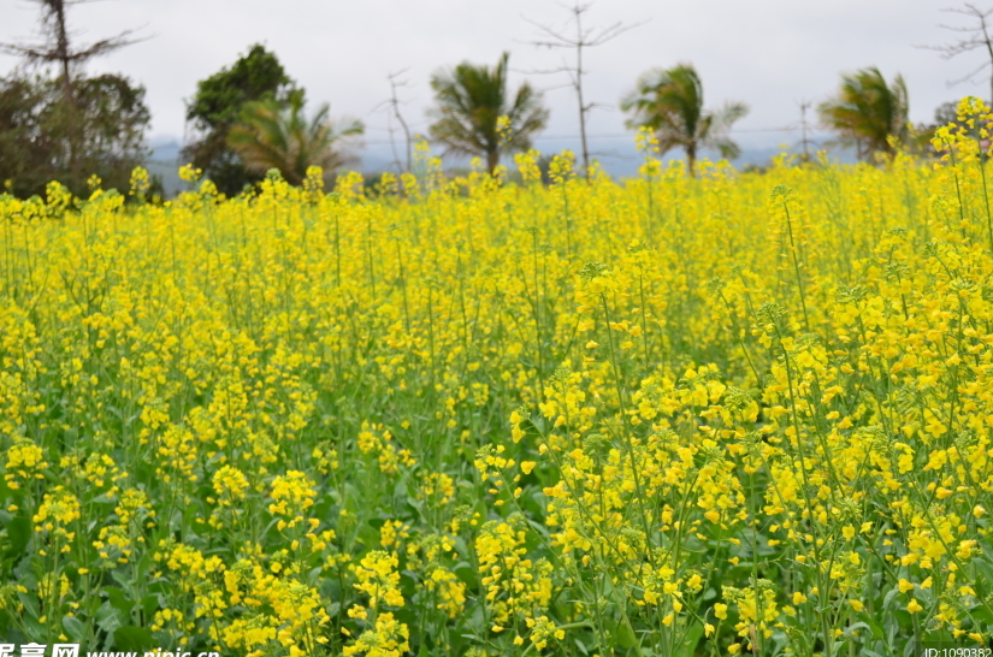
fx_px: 1844
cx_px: 581
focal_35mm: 67
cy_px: 270
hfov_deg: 30.1
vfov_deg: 20.2
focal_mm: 36
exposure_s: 1/60
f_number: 5
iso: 200
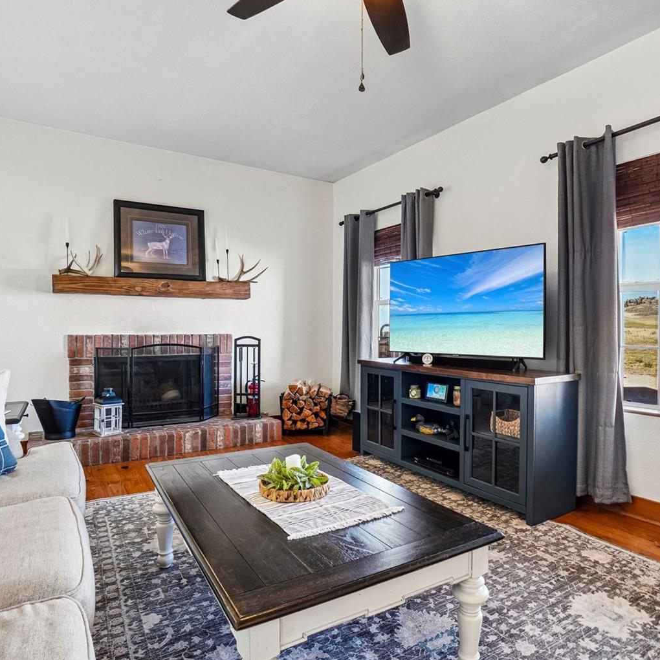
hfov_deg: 74.7
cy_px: 329
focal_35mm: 20
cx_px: 359
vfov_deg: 74.8
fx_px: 431
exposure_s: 1/6
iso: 400
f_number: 8
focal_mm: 10
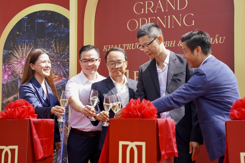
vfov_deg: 20.9
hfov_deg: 31.0
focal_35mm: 65
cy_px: 82
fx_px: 442
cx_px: 122
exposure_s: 1/1000
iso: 500
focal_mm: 65
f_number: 3.2
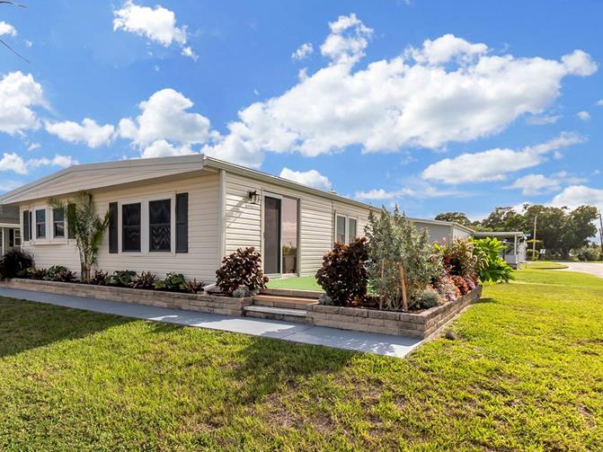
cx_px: 216
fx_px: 383
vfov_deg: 60.5
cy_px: 275
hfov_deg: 74.7
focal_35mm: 22
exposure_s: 1/250
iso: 100
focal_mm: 10
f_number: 8
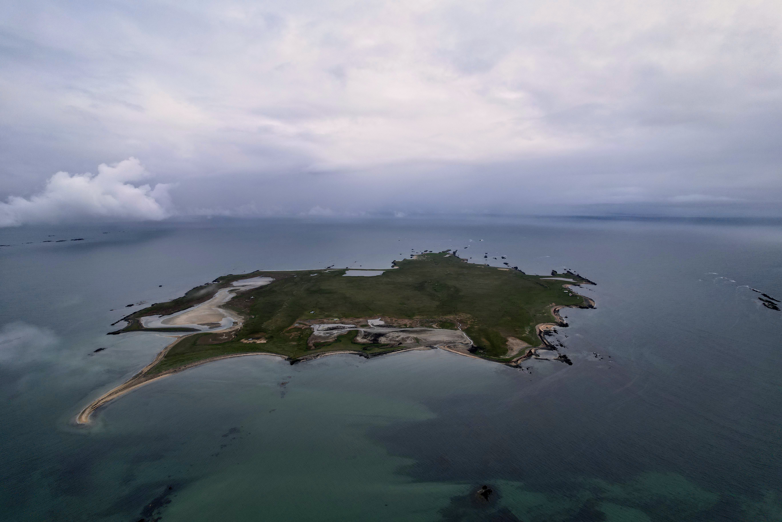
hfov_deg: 78.6
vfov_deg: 57.2
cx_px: 391
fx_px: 478
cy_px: 261
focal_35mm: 22
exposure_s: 1/800
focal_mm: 8.38
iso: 110
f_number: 2.8
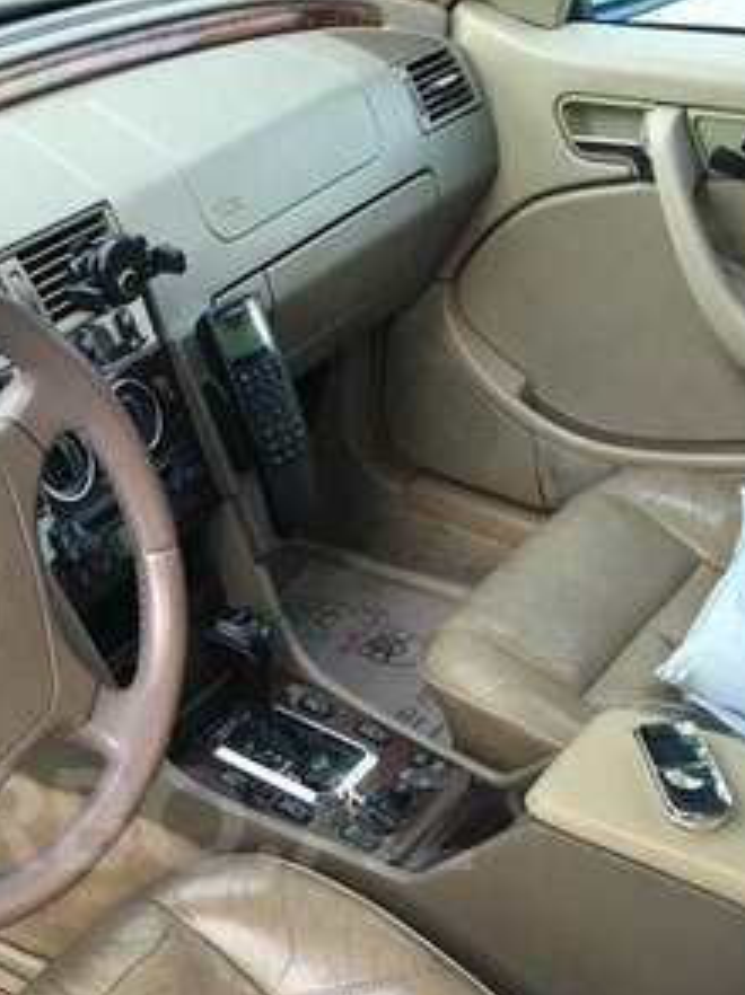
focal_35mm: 49
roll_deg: +7.0
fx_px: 1408
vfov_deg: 37.3
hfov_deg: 28.8
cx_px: 125
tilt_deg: -41.8
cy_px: 819
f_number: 2.2
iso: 50
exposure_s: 1/33
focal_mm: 4.15
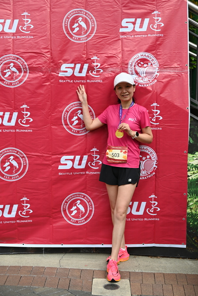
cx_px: 99
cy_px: 148
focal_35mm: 53
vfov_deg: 37.5
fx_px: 437
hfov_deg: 25.5
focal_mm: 53
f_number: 5.6
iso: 100
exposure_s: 1/250
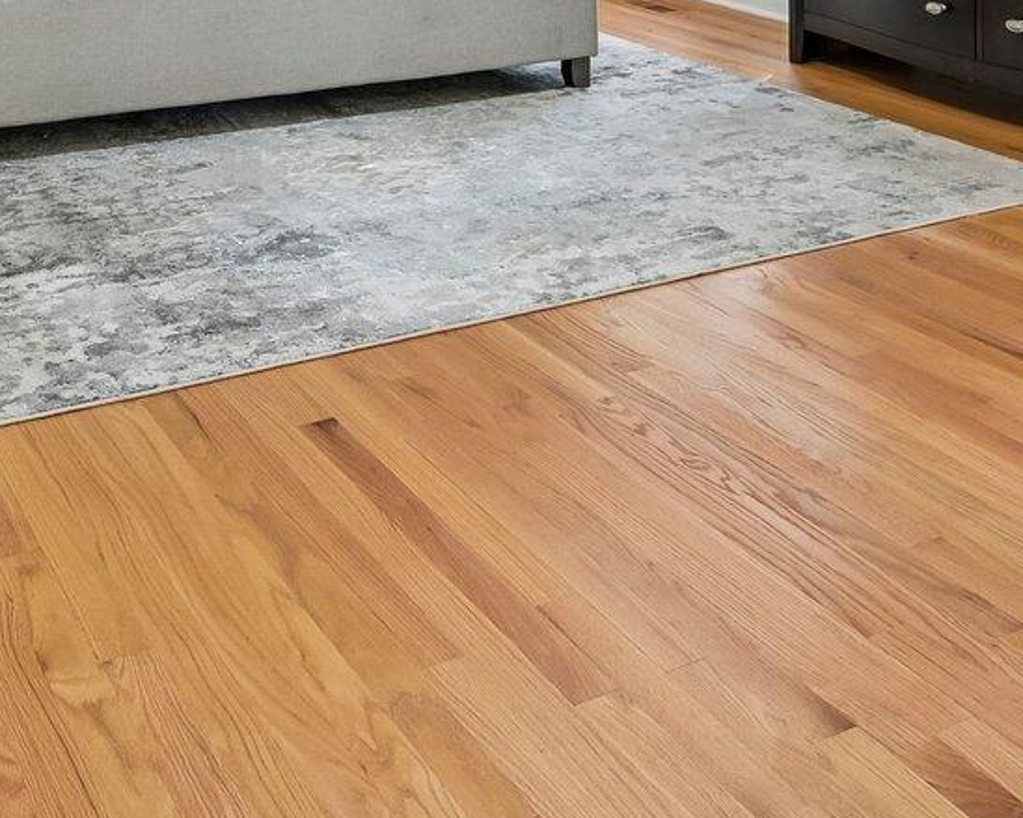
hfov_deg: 38.0
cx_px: 449
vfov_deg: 26.5
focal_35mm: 49
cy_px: -226
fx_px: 1483
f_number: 8
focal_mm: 14
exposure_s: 1/15
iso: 280
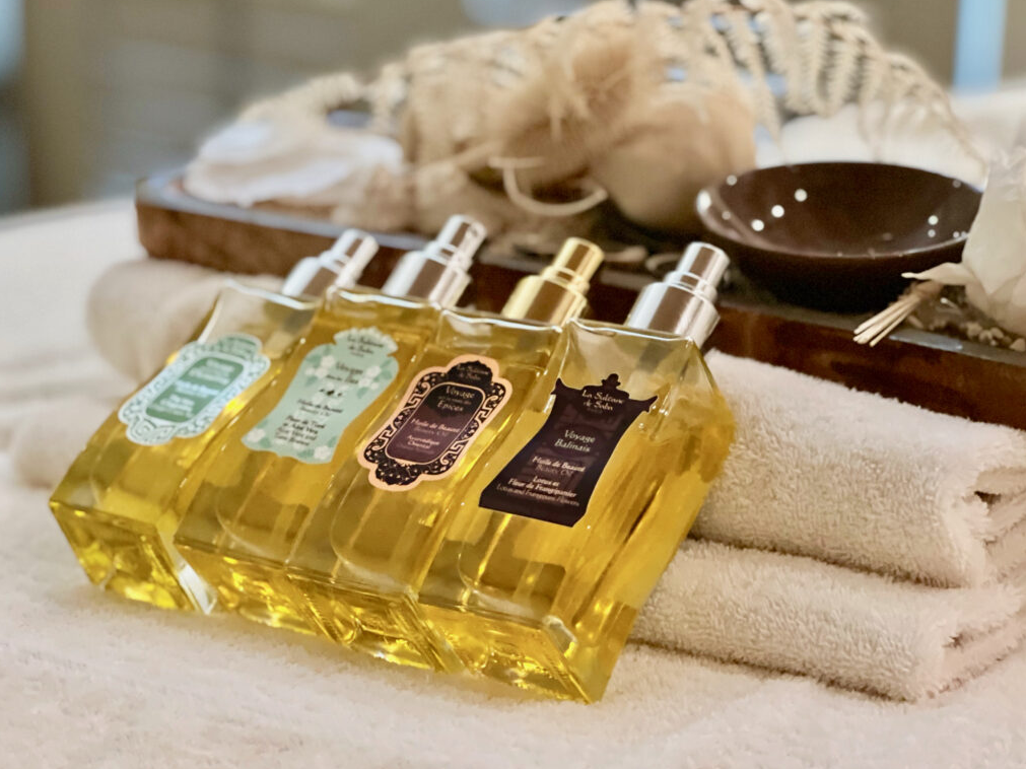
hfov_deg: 25.0
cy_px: 382
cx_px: 518
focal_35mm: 78
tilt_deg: -14.8
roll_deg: -1.4
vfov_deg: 18.9
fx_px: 2312
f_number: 2.8
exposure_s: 1/14
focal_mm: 9
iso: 800
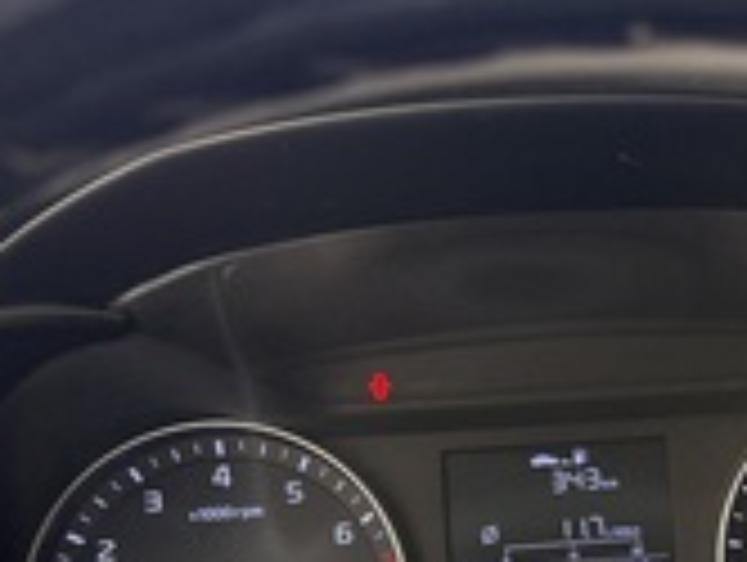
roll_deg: +1.2
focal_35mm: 66
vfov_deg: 21.8
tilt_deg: -11.9
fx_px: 1426
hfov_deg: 28.5
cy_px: 497
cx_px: 632
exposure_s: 1/128
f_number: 1.78
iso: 200
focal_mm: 6.76
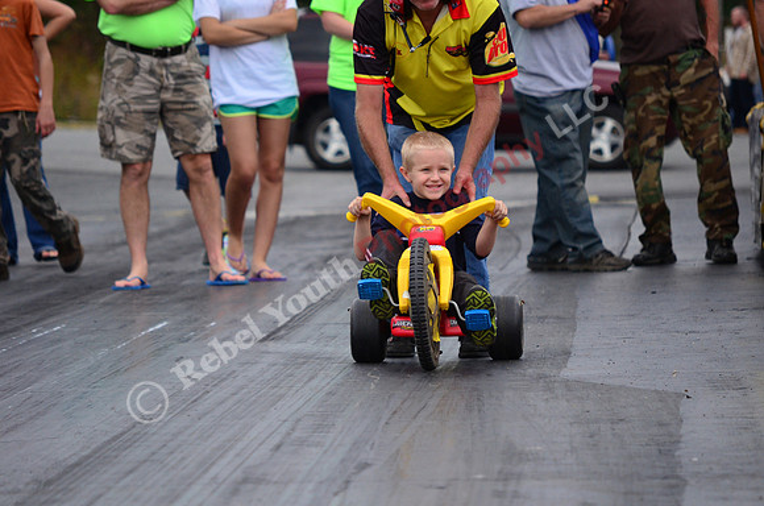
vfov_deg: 4.6
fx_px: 6353
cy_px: 253
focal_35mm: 300
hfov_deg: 6.9
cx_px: 382
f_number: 5.6
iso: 1000
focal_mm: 200
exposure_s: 1/2000
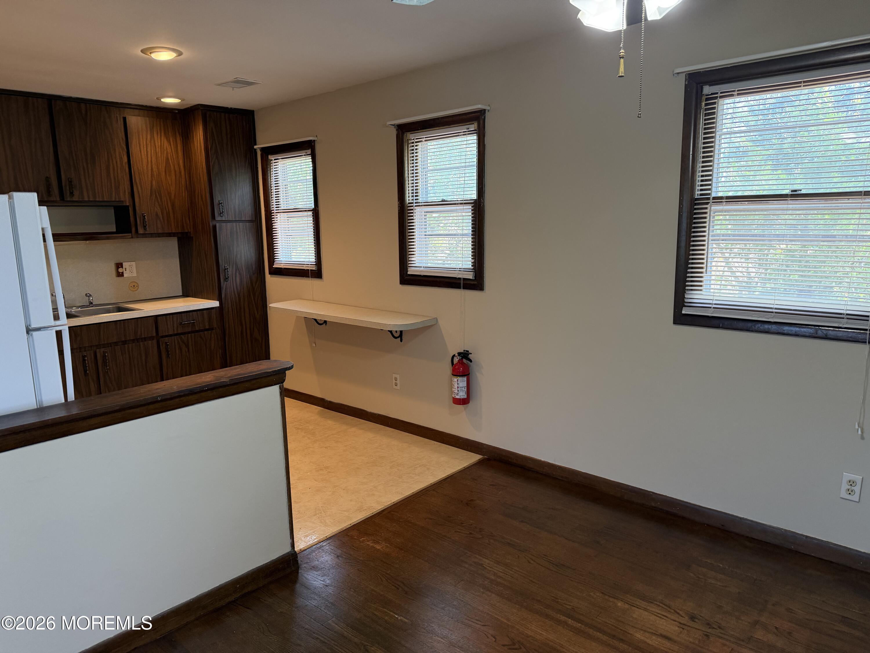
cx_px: 435
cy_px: 326
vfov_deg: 56.8
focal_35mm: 24
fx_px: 603
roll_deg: +1.0
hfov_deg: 71.6
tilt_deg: -10.1
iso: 250
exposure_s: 1/120
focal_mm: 6.76
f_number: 1.78
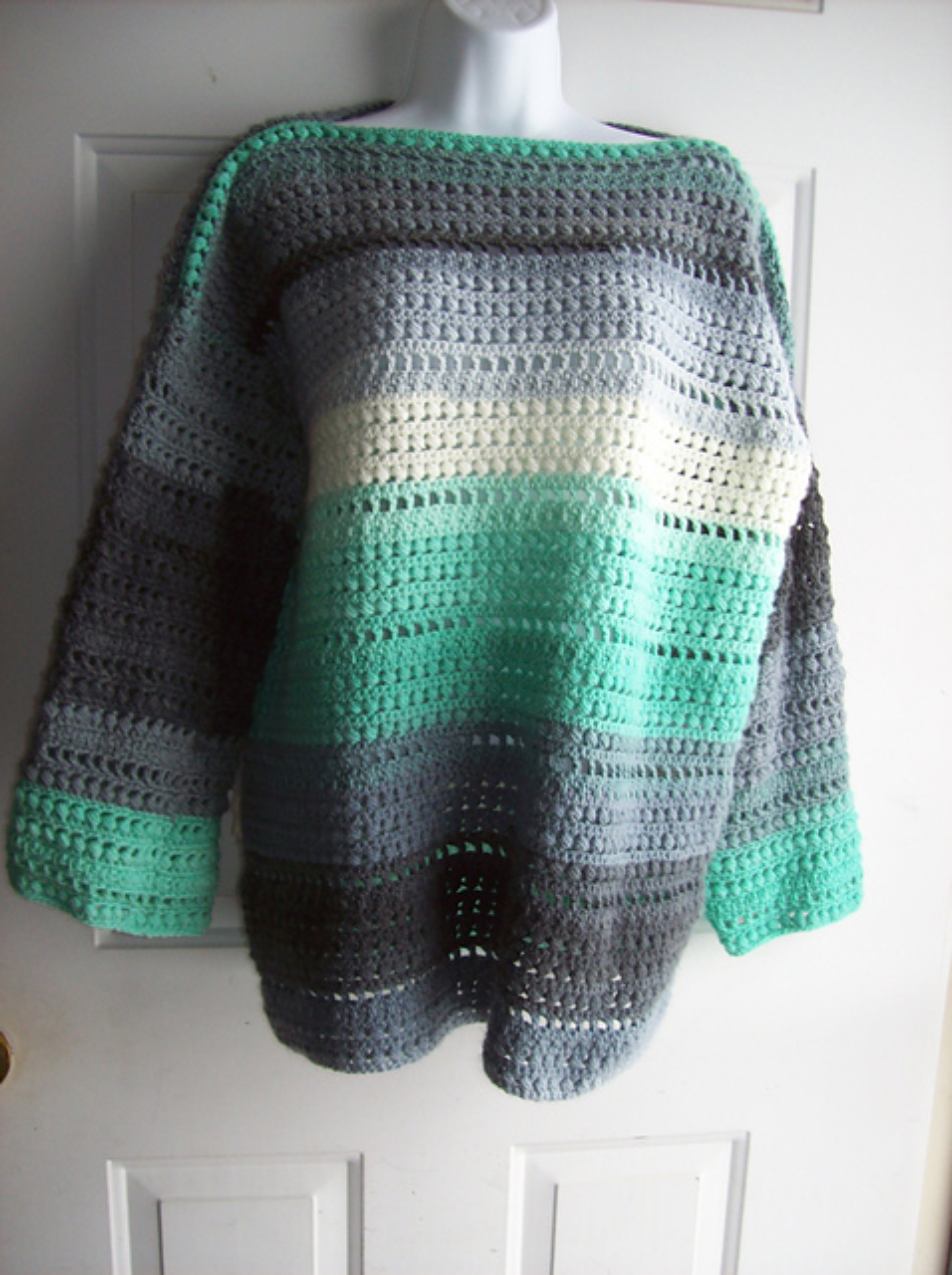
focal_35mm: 36
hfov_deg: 39.6
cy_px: 638
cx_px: 476
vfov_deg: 51.4
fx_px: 1324
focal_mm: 6
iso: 80
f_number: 2.7
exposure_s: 1/64
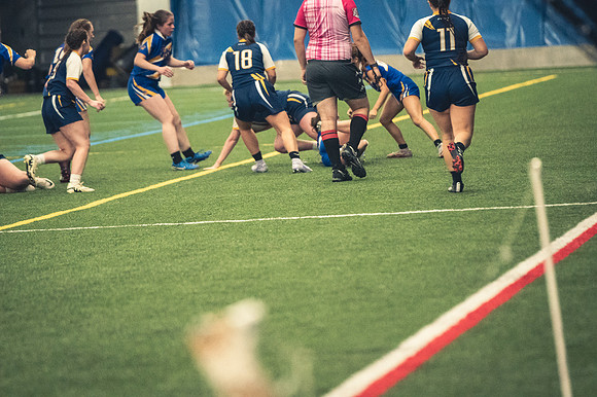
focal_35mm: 300
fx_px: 4972
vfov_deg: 4.6
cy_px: 198
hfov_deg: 6.9
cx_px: 298
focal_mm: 200
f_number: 2.8
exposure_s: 1/500
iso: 12800
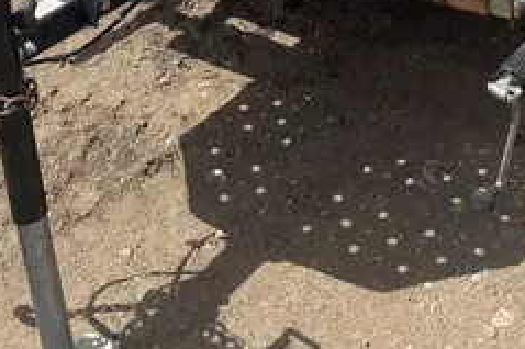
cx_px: 345
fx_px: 1210
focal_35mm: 83
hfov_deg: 24.4
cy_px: -370
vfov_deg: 13.7
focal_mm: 4.2
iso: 32
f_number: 1.6
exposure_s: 1/4831
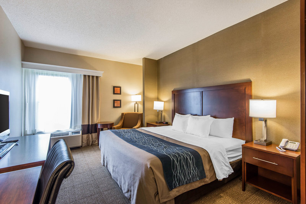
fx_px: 136
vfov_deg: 73.8
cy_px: 102
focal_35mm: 16
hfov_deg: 96.7
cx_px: 153
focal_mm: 16
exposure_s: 1/8
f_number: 8
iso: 400
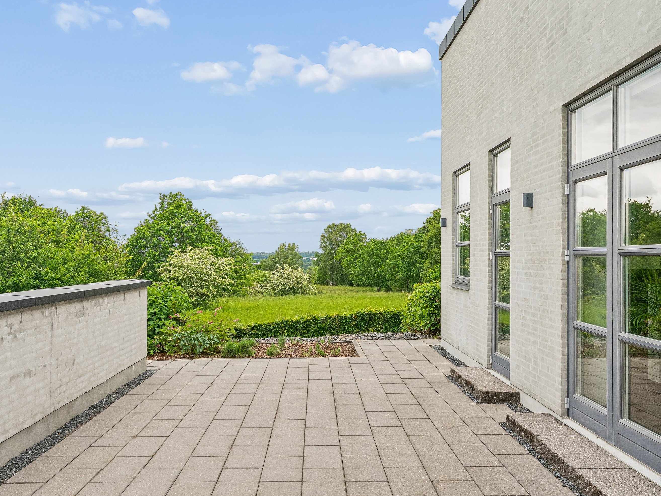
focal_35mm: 33
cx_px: 305
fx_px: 630
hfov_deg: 55.3
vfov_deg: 43.0
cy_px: 251
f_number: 7.1
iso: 800
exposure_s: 1/400
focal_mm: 20
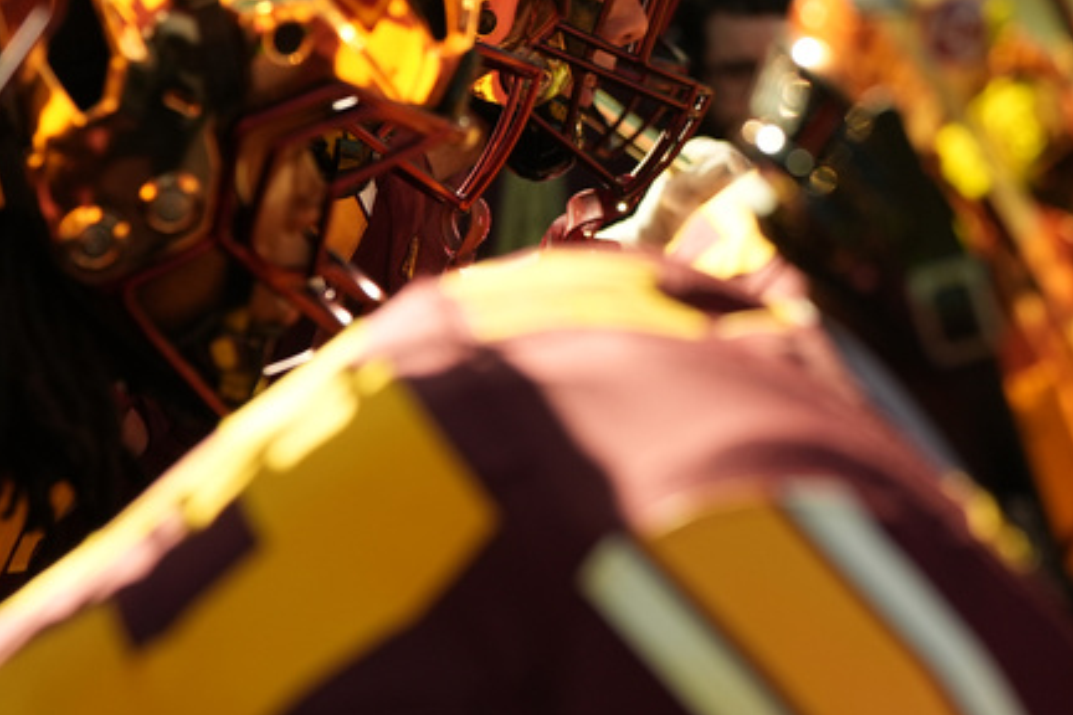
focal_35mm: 166
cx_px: 989
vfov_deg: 8.3
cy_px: 127
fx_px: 4947
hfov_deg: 12.3
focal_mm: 70
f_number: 4
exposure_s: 1/3200
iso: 500
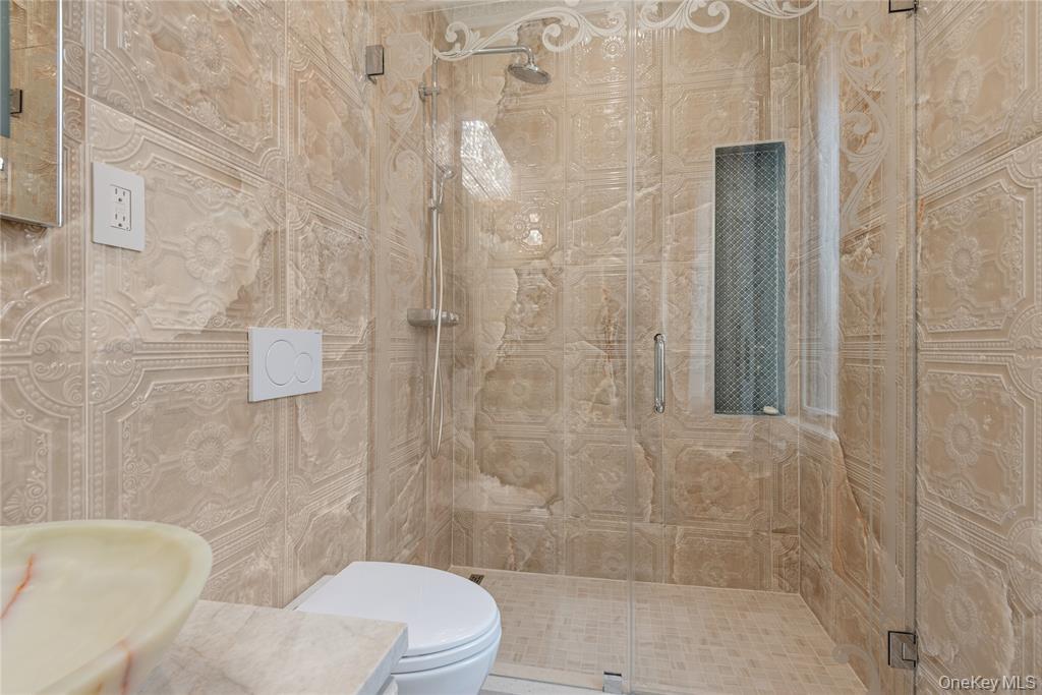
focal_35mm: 16
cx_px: 521
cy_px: 348
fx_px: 463
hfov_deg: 96.7
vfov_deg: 73.8
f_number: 9
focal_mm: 16
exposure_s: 1/10
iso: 200
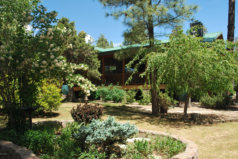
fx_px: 219
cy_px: 80
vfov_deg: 40.1
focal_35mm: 33
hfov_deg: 57.1
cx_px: 119
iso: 200
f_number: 6.3
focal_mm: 22
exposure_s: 1/160
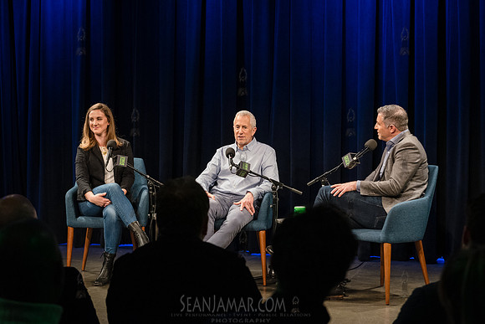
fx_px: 836
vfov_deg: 21.9
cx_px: 242
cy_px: 162
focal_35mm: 62
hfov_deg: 32.4
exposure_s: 1/250
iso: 3200
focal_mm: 62
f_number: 4
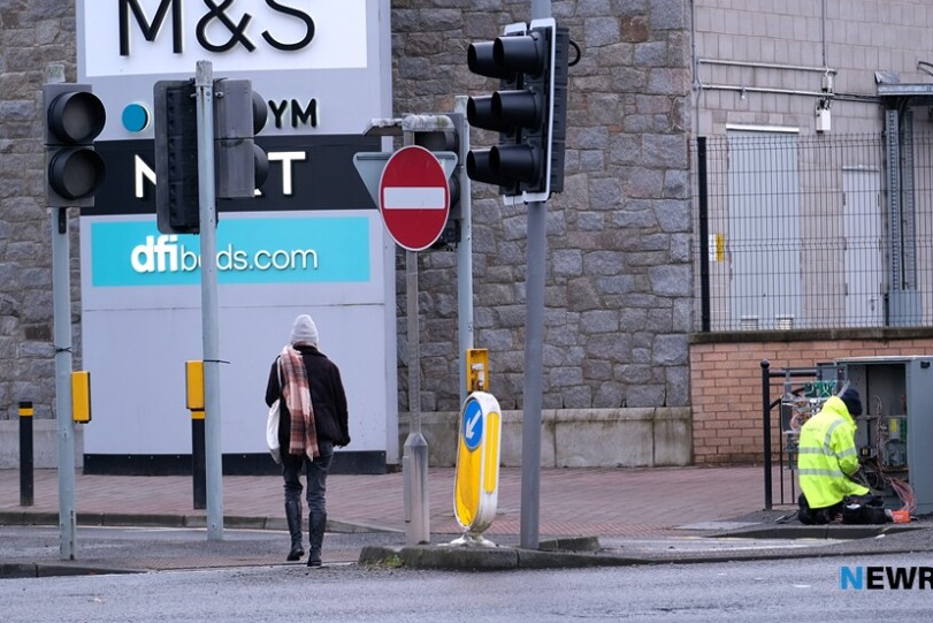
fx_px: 6039
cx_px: 517
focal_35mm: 233
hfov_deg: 8.8
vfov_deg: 5.9
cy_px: 280
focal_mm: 140
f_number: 3.2
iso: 400
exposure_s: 1/350
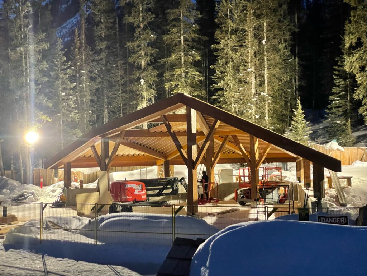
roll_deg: +1.8
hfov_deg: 36.8
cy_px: 138
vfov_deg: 28.0
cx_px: 184
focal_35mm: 52
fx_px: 551
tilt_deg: +2.5
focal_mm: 6
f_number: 2
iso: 1000
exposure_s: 1/30
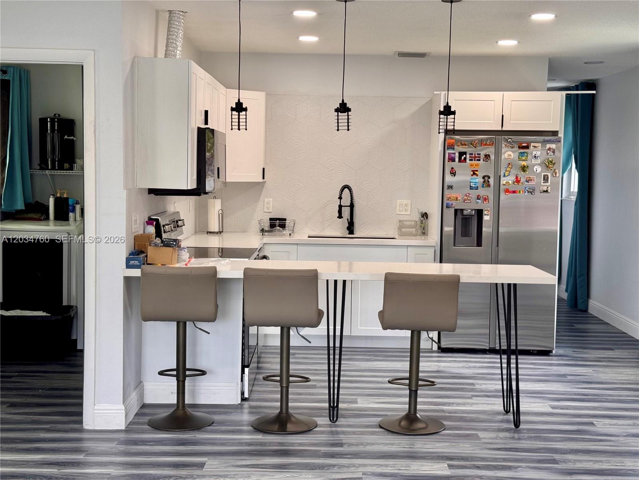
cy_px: 240
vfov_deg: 30.3
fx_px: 886
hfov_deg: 39.7
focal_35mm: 48
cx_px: 320
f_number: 1.78
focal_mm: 6.76
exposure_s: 1/60
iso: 64
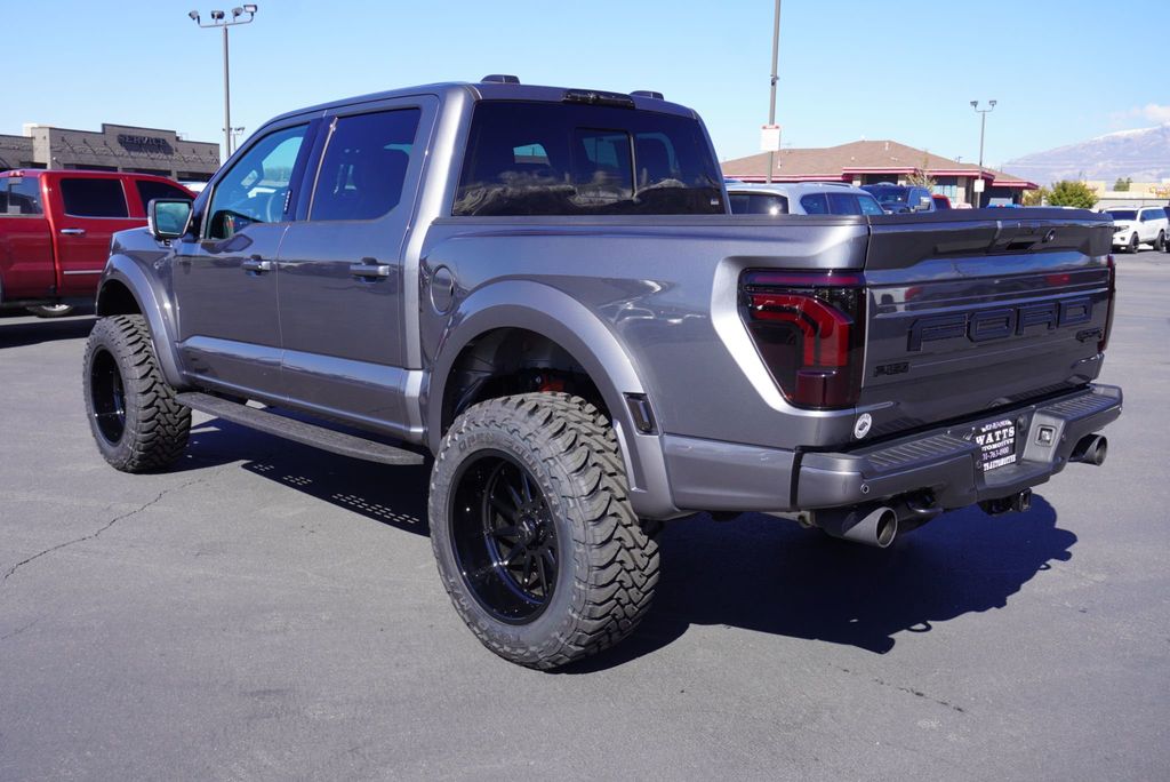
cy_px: 391
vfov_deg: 40.0
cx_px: 585
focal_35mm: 33
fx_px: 1073
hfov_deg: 57.2
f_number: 7.1
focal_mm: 22
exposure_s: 1/200
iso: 100
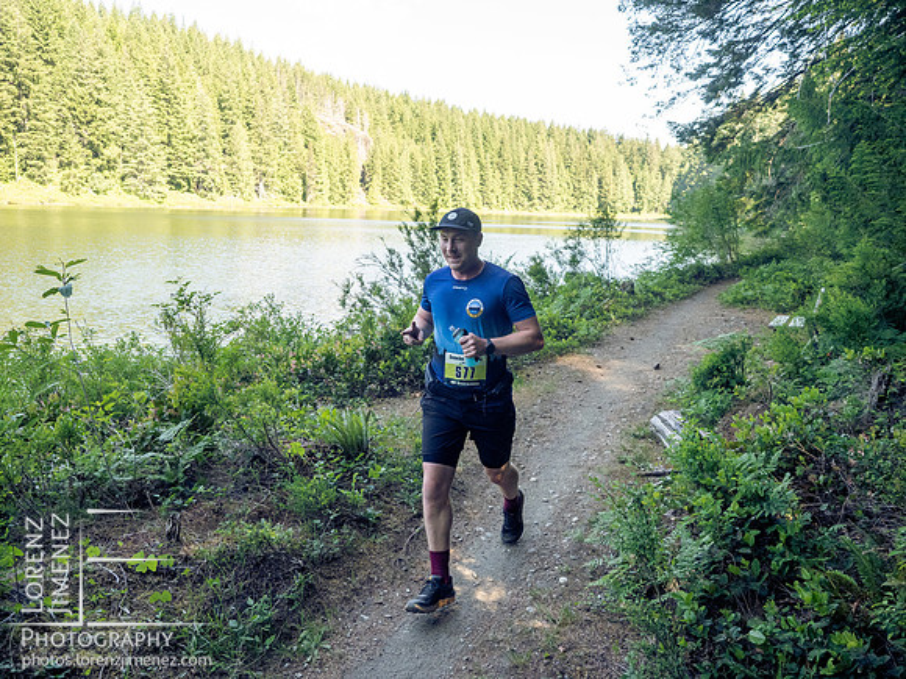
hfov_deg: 67.3
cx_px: 453
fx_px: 680
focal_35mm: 26
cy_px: 340
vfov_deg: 53.1
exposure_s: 1/1000
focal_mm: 13
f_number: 2.8
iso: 1000
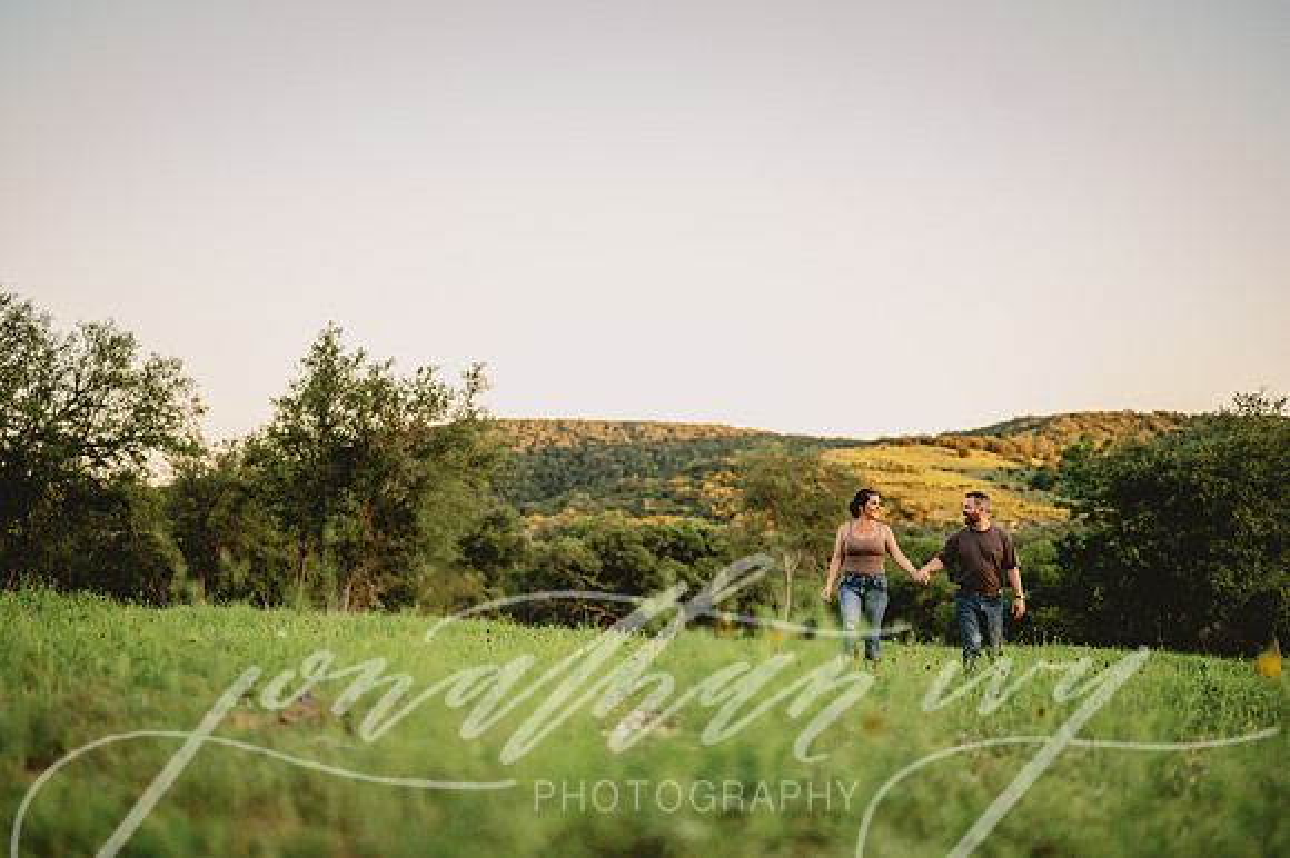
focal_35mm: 50
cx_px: 645
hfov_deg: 39.6
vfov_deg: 27.0
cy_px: 429
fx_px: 1791
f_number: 1.8
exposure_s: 1/640
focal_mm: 50
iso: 125
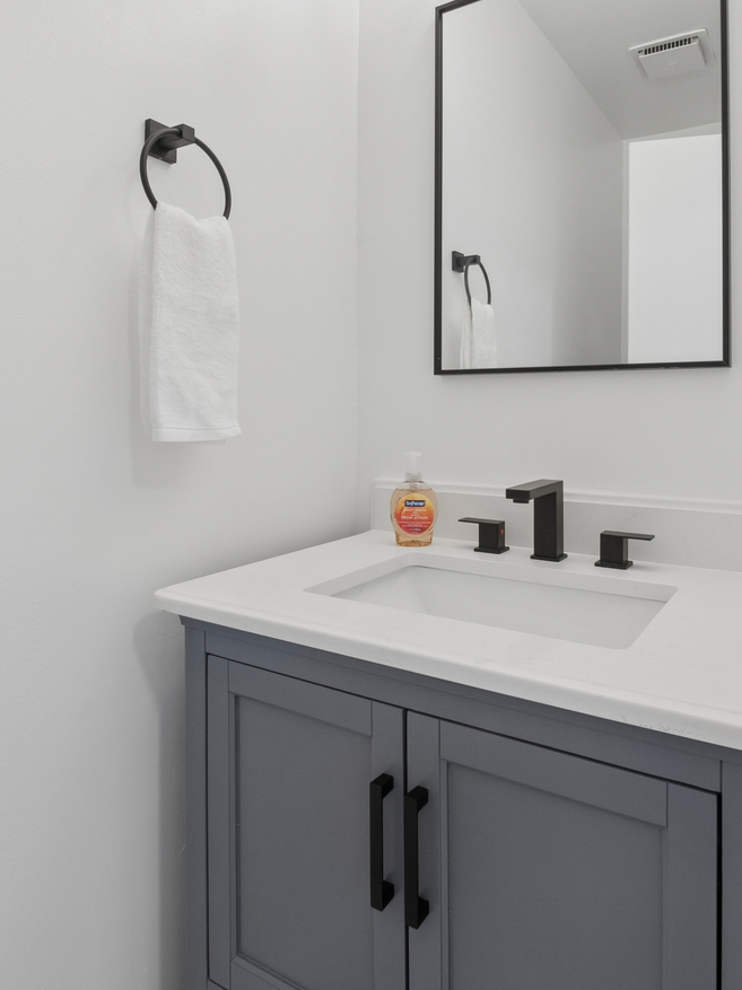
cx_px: 396
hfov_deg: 58.8
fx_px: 658
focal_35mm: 23
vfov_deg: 73.3
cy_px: 405
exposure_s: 1/30
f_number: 8
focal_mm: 7
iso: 400
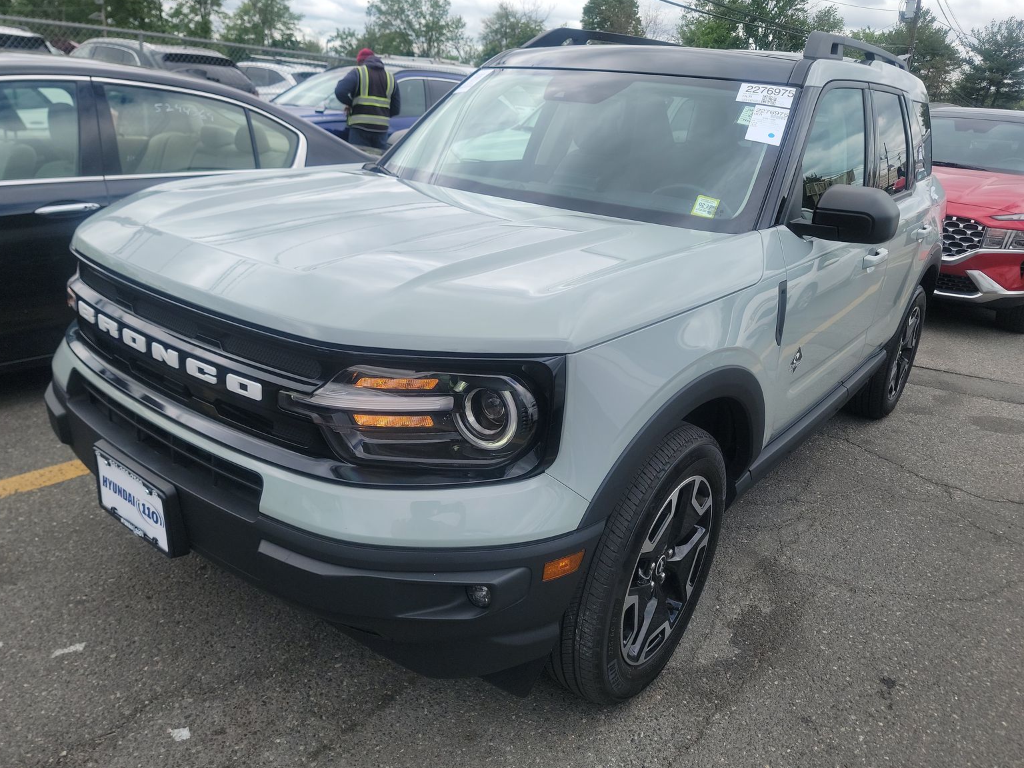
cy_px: 376
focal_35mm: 25
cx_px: 502
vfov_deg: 54.9
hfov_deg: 69.4
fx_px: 740
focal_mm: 6.7
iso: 50
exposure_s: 1/520
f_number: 1.8
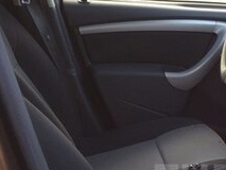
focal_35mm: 90
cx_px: 263
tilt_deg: -24.6
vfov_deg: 16.0
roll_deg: +2.1
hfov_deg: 20.5
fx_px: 588
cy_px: 180
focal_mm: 4.15
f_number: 2.2
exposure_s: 1/122
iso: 32
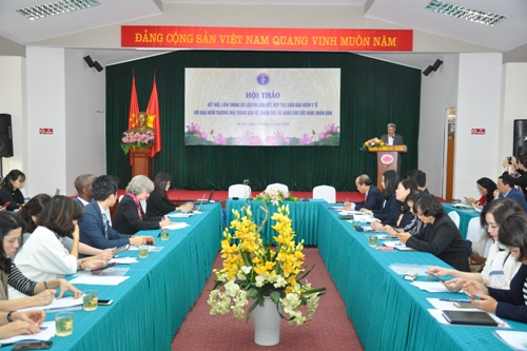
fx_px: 549
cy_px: 176
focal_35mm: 38
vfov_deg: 35.5
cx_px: 264
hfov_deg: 51.3
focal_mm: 25
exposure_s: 1/60
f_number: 4
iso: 800
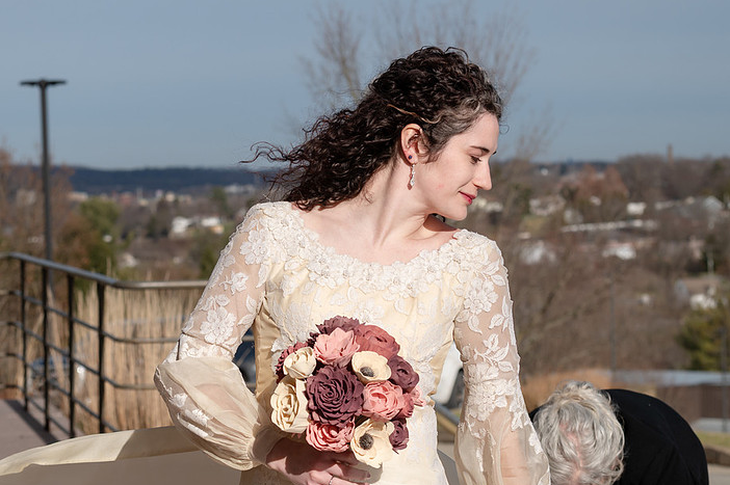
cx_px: 214
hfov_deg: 17.9
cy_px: 254
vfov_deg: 12.0
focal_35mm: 114
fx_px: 2310
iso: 200
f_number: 5.6
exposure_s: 1/1600
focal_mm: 70
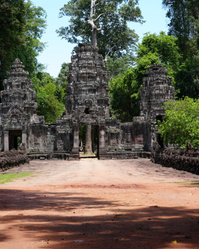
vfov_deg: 23.3
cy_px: 125
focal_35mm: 82
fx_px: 604
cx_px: 83
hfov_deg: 18.7
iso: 100
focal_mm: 58
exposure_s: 1/100
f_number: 7.1
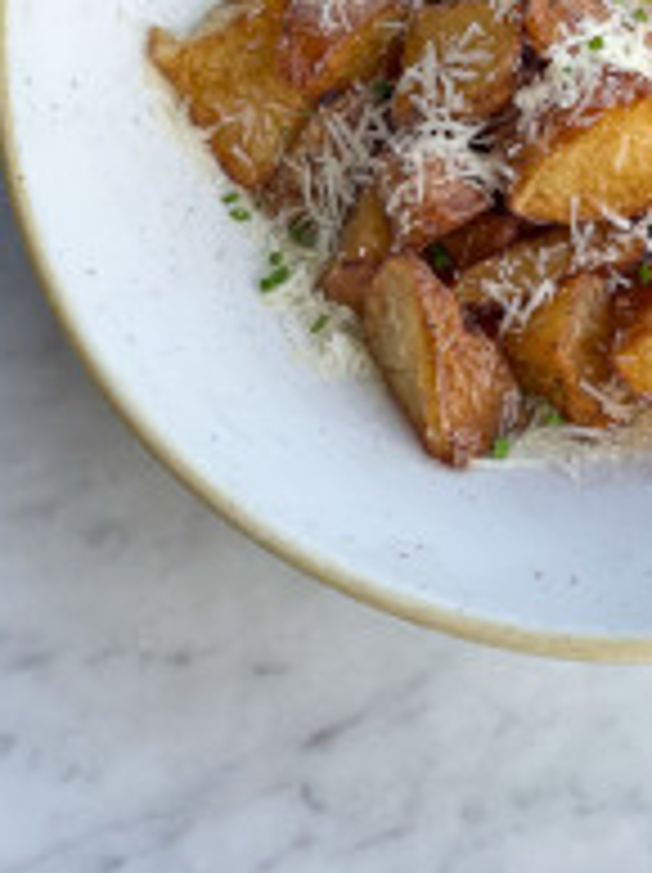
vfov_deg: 14.7
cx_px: 598
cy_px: -9
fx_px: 3322
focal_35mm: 132
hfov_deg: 11.1
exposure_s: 1/100
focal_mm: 7.5
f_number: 2.2
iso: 40
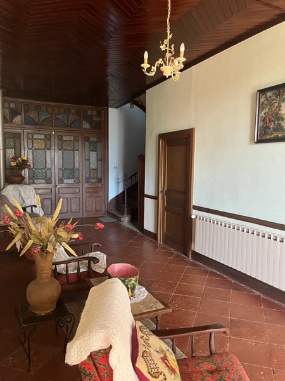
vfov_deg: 67.3
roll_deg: +0.6
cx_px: 142
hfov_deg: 53.1
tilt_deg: -4.5
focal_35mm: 26
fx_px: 285
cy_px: 190
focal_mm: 5.1
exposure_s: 1/50
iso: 500
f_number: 1.6
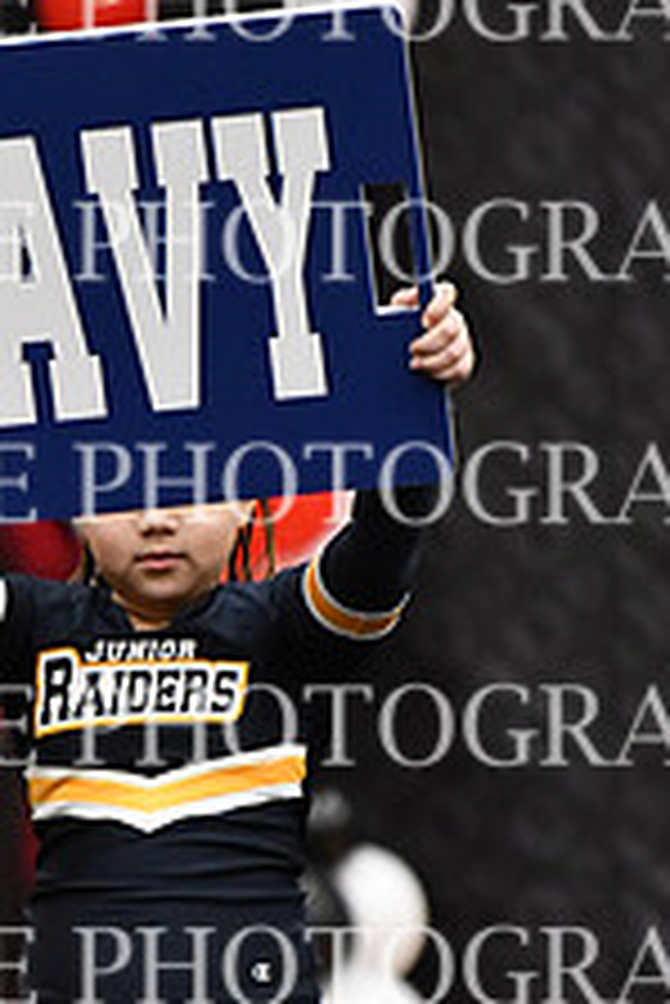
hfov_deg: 1.8
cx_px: 43
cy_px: 846
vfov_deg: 2.6
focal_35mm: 781
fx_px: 21767
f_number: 2.8
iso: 5000
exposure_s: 1/800
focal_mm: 200
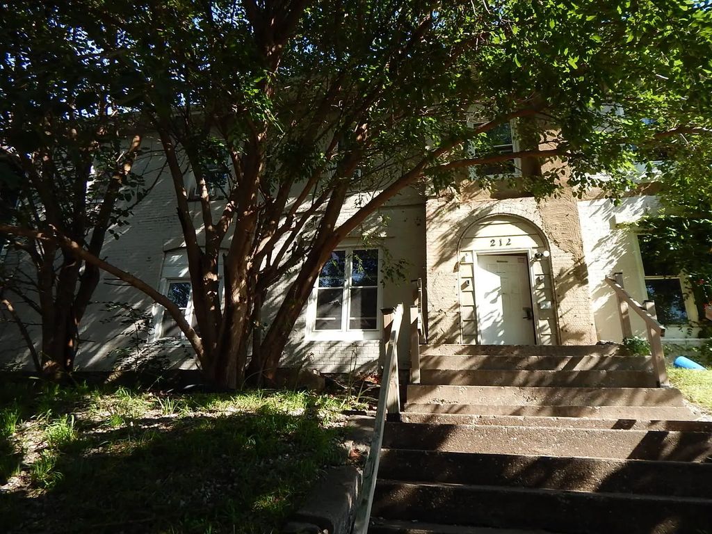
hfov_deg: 76.4
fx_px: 453
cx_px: 356
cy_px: 267
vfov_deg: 61.1
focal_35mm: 22
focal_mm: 4
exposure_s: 1/400
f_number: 3
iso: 125
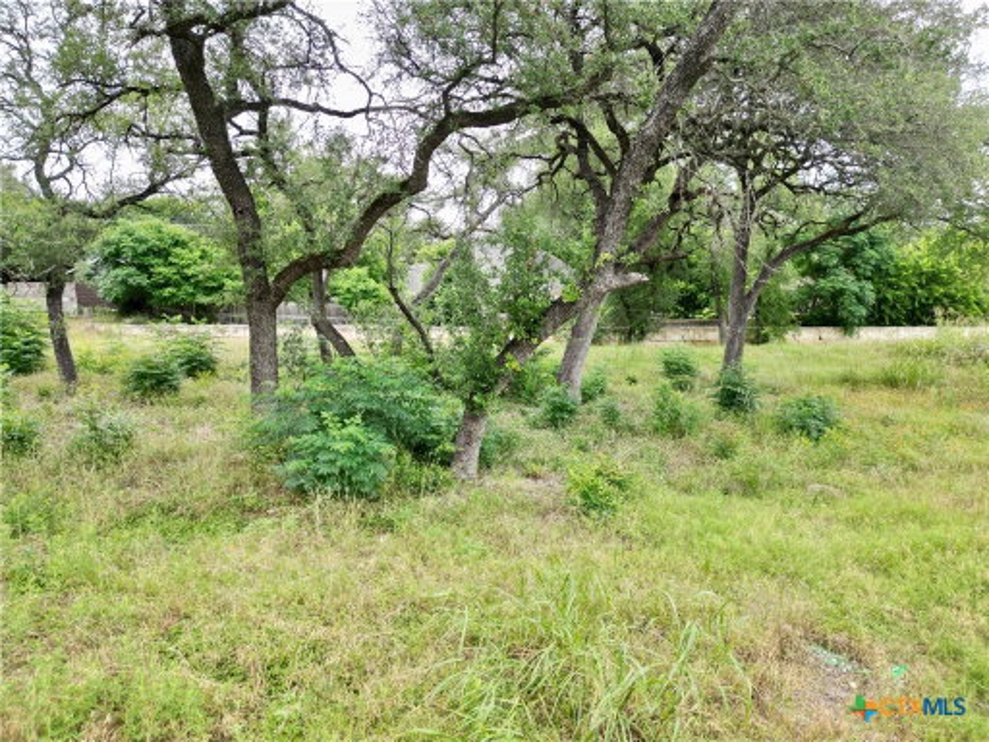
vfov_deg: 56.8
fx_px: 686
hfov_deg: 71.6
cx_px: 494
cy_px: 371
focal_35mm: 24
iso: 200
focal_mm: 6.72
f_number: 1.7
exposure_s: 1/1000
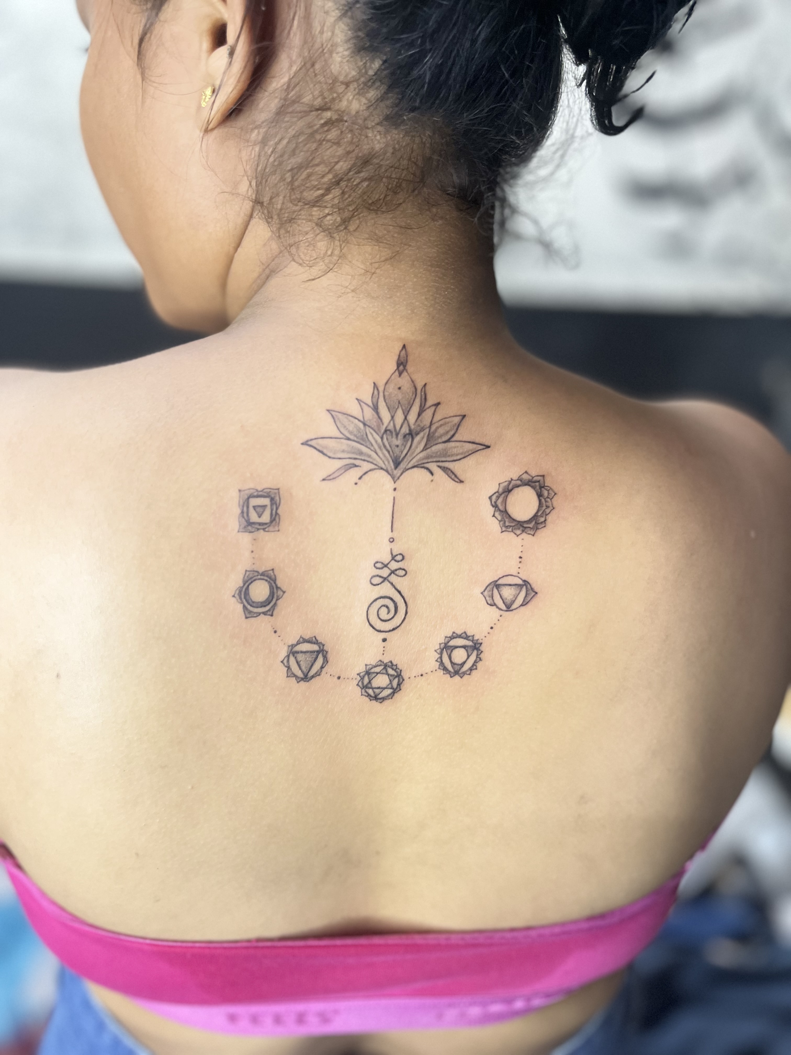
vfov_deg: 67.3
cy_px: 528
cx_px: 396
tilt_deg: -21.9
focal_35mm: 26
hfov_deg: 53.1
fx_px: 792
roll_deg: -1.5
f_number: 1.6
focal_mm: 5.1
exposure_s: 1/50
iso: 500
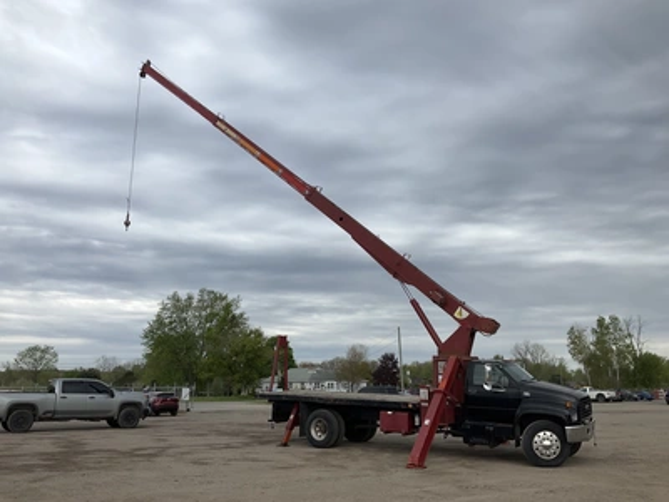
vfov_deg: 48.2
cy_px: 251
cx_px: 334
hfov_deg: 61.7
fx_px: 560
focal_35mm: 29
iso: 25
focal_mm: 3
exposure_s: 1/1730
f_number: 1.8
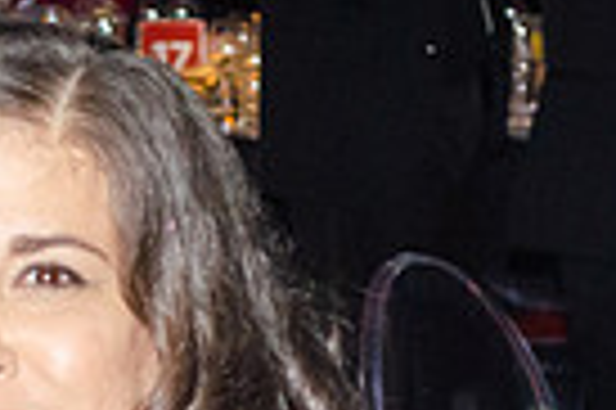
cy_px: 424
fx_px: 5965
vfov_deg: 3.9
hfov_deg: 5.8
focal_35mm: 349
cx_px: -360
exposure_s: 1/60
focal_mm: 55
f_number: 5.6
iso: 3200
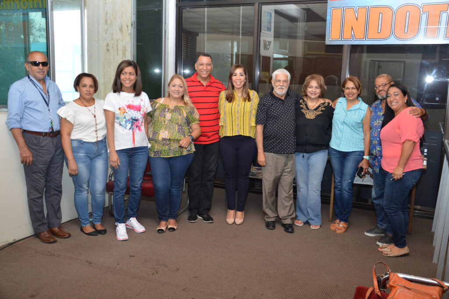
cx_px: 224
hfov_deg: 57.3
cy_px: 150
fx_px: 411
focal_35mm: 33
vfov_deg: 39.9
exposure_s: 1/200
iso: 800
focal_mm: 22
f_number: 4
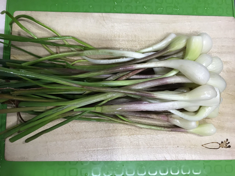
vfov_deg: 49.7
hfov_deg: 63.4
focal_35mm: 28
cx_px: 118
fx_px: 190
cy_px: 88
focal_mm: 3.99
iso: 32
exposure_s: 1/24
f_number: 1.8
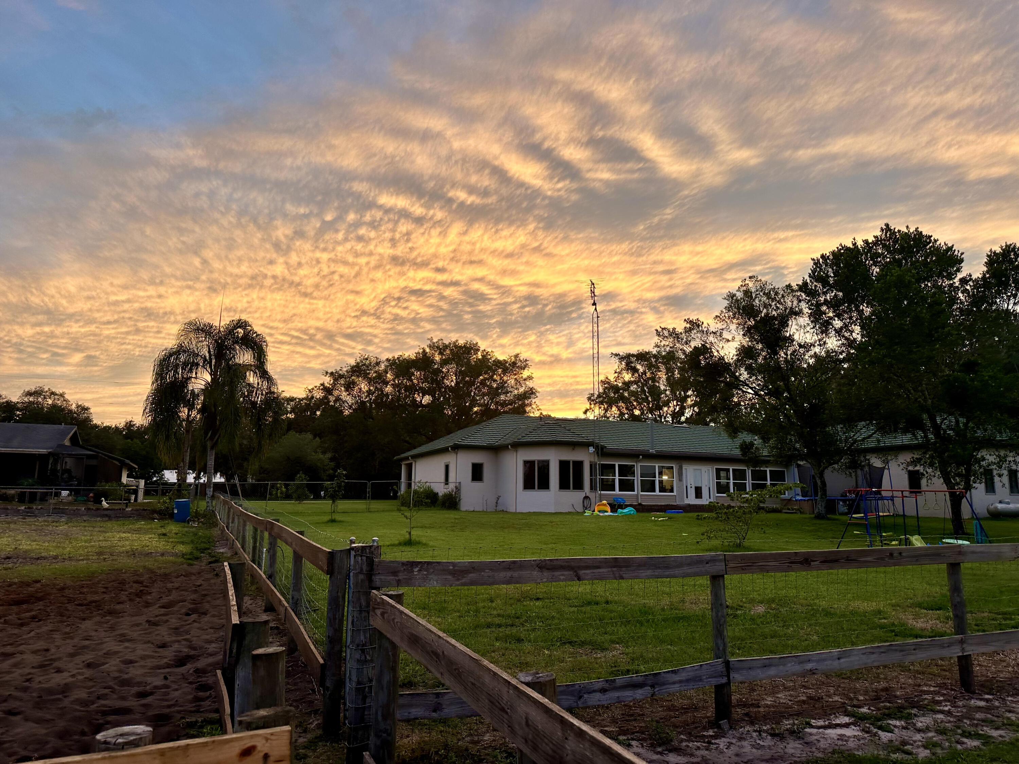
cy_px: 382
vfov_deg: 56.8
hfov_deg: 71.6
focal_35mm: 24
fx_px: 706
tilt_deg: +9.5
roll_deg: -0.2
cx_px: 510
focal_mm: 6.86
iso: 64
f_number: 1.78
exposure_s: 1/137
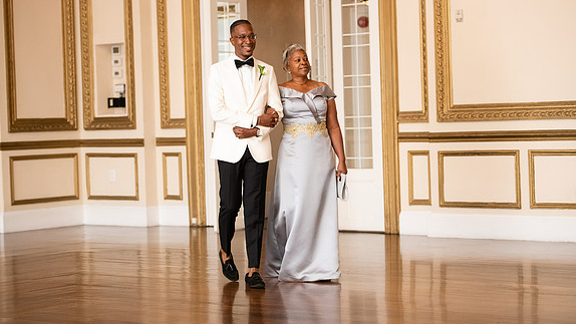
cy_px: 149
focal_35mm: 90
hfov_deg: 23.7
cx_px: 290
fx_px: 1375
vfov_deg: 13.4
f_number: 2.8
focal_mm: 85
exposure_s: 1/400
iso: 3200
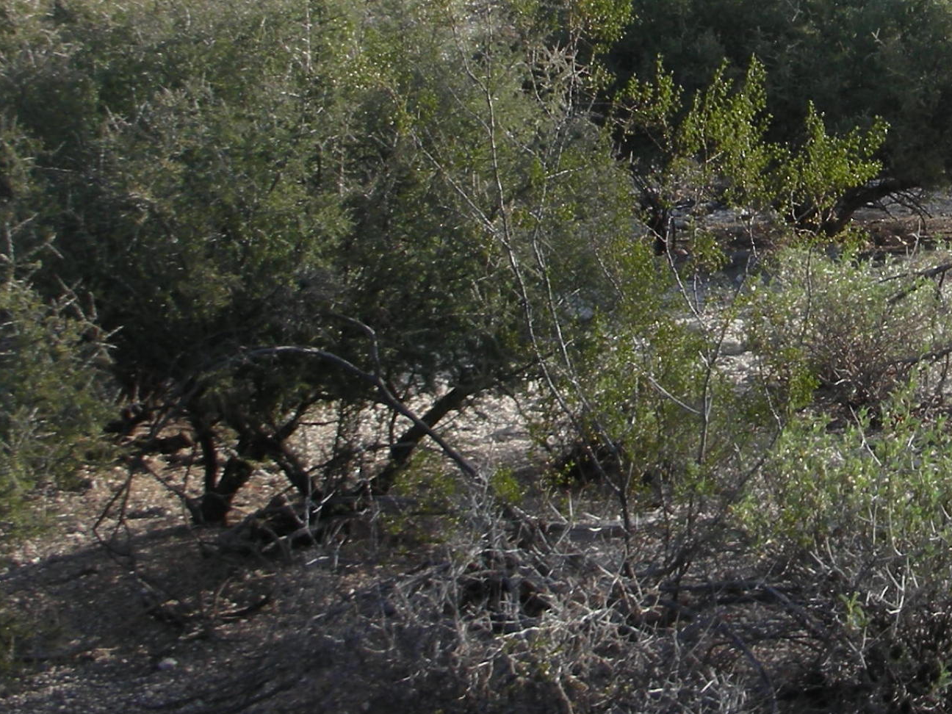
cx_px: 801
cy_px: 15
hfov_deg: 23.7
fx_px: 2228
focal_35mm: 81
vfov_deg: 17.8
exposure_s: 1/322
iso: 50
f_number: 3
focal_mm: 5.8
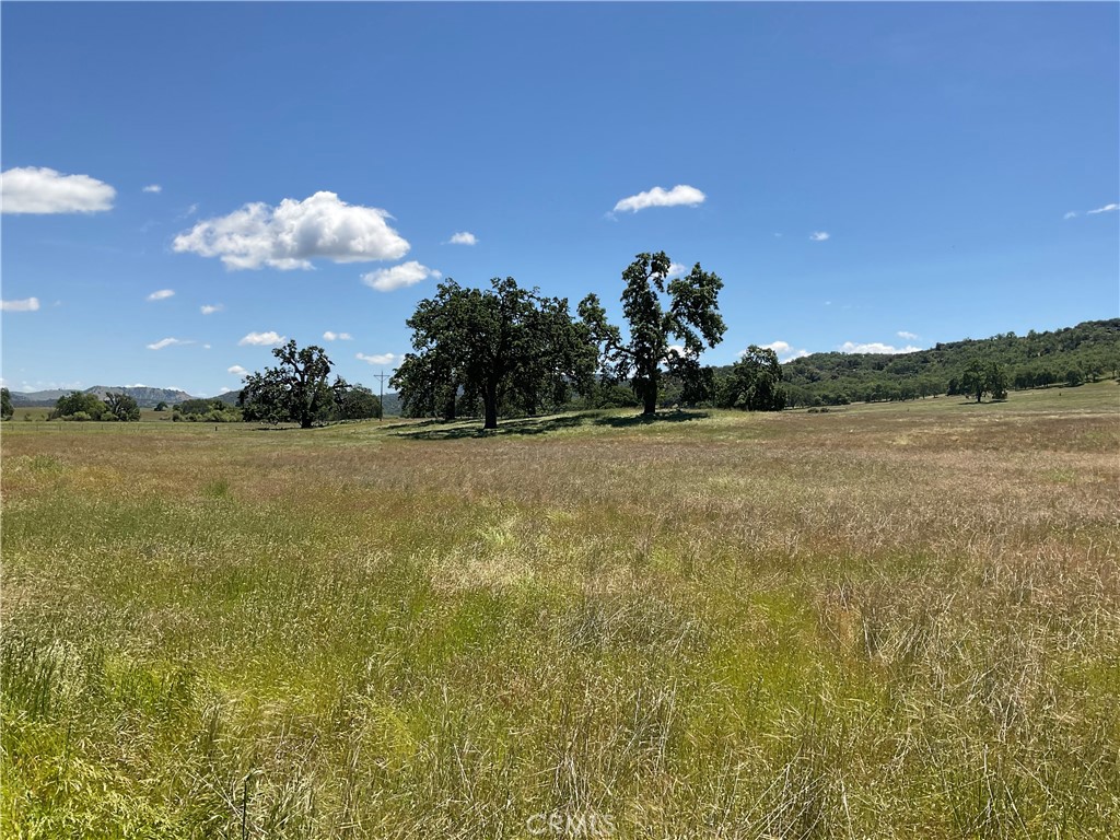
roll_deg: -0.5
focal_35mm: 29
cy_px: 420
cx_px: 560
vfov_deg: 48.2
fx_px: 938
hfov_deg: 61.7
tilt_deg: +0.9
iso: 16
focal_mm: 3
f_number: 1.8
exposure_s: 1/2141
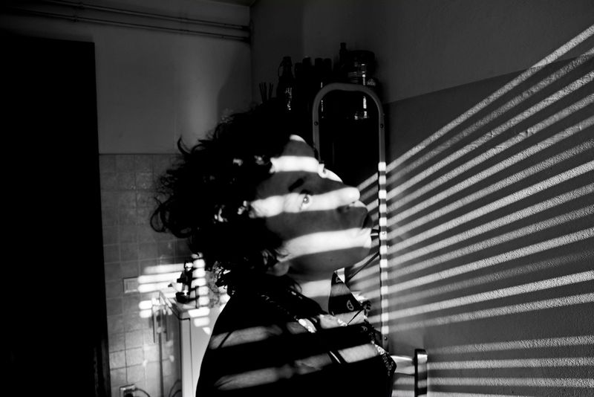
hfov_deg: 67.4
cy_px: 198
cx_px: 297
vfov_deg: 48.0
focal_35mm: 27
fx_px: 446
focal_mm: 18
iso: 200
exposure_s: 1/125
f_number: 2.8
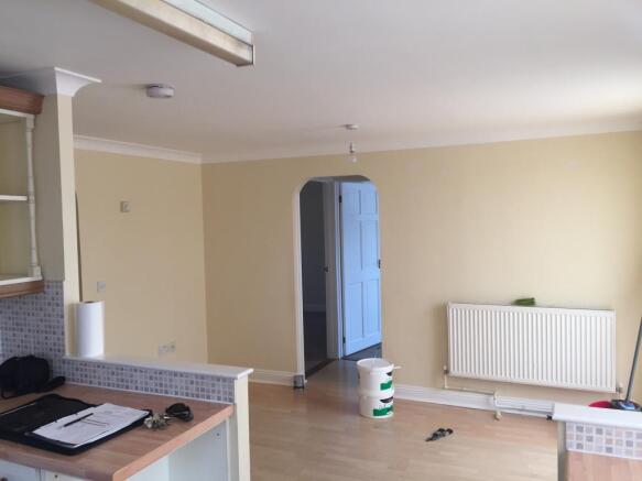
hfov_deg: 61.7
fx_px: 538
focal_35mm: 29
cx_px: 321
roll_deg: +0.5
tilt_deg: -3.3
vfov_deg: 48.2
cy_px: 240
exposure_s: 1/120
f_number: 2.2
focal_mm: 4.15
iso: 50
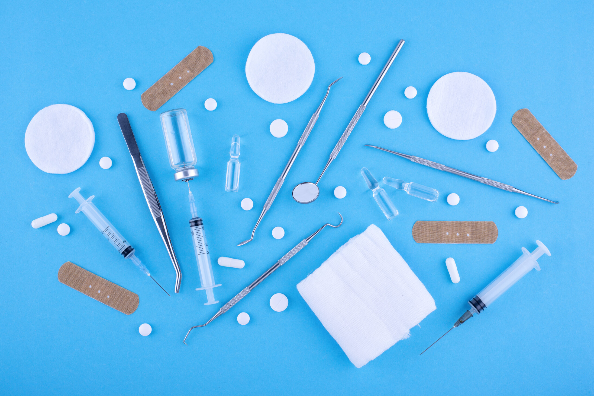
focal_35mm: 50
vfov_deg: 27.0
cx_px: 297
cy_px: 198
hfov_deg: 39.6
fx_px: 825
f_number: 10
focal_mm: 50
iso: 100
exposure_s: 1/100
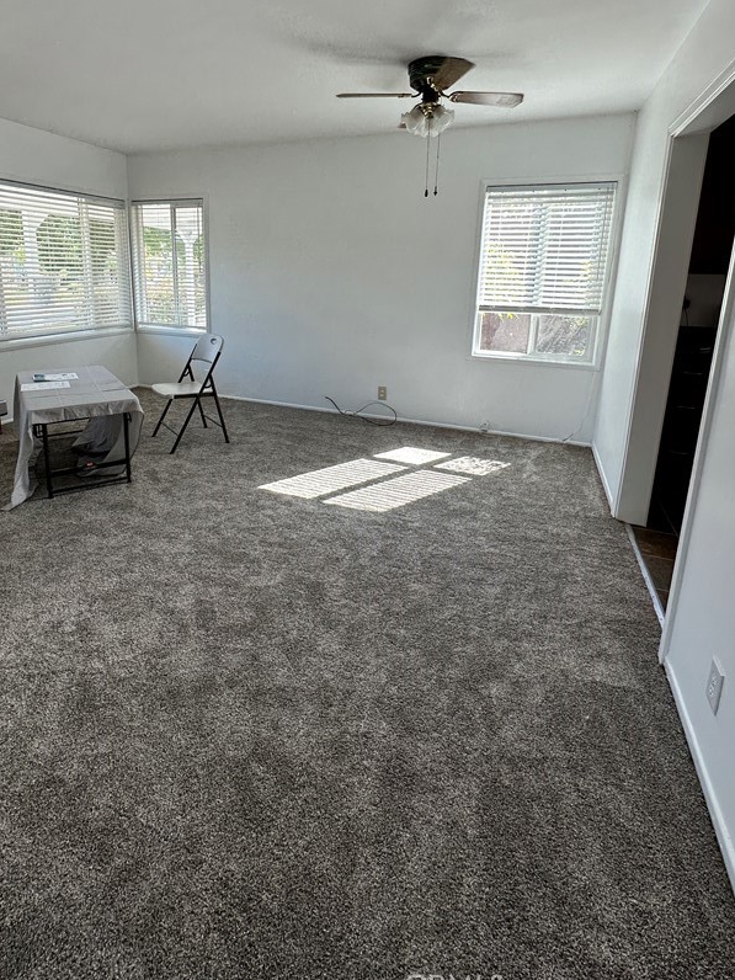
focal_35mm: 18
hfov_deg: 71.3
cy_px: 373
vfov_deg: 86.2
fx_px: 510
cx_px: 318
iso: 50
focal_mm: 2.22
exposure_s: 1/120
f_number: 2.2
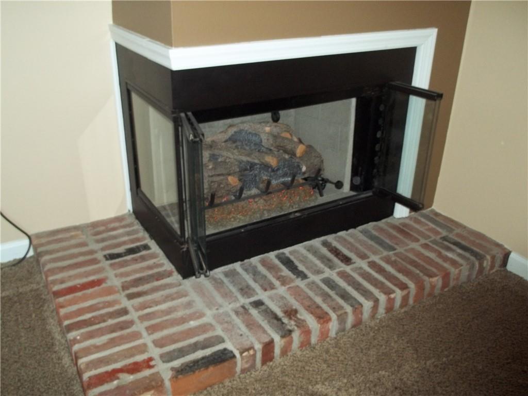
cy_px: 198
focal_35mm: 33
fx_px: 503
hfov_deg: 55.4
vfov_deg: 42.9
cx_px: 264
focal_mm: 5.9
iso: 160
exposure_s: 1/30
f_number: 3.3
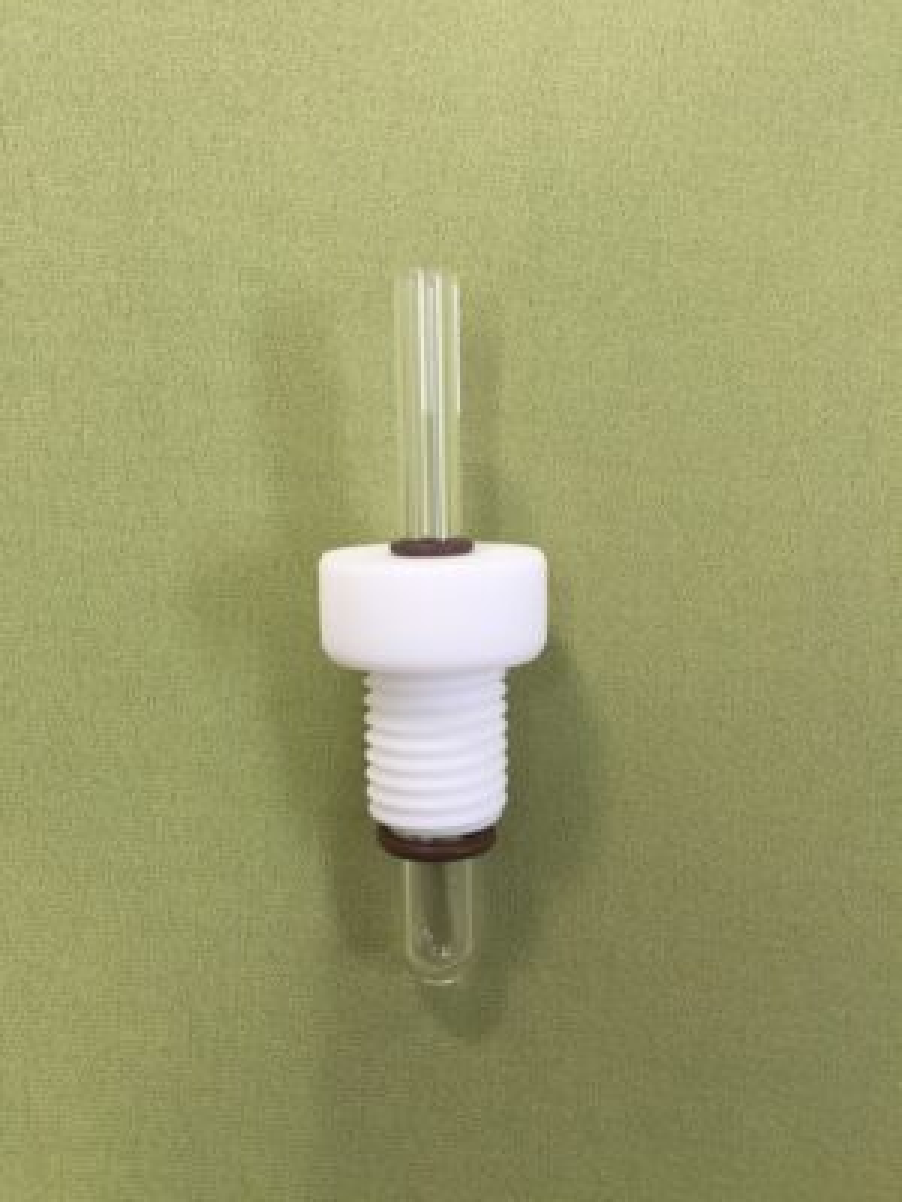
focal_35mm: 29
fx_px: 1008
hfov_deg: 48.2
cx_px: 451
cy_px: 601
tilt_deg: -88.4
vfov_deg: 61.7
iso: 32
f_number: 2.2
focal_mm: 4.15
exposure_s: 1/33
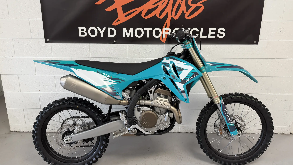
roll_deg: +0.2
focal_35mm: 27
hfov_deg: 69.9
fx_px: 210
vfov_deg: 42.8
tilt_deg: -14.6
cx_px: 147
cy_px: 69
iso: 160
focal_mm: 6.76
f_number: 1.78
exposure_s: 1/100
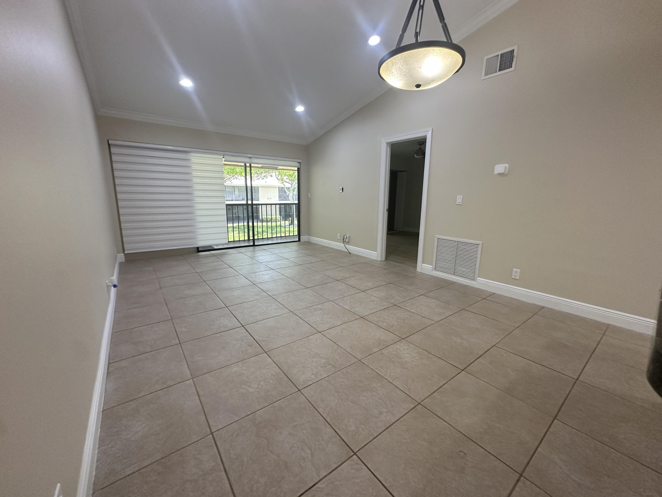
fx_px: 268
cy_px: 248
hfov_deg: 102.1
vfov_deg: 85.7
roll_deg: -0.7
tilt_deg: -11.4
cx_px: 331
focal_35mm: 14
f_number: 2.2
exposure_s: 1/120
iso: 250
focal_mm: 2.22
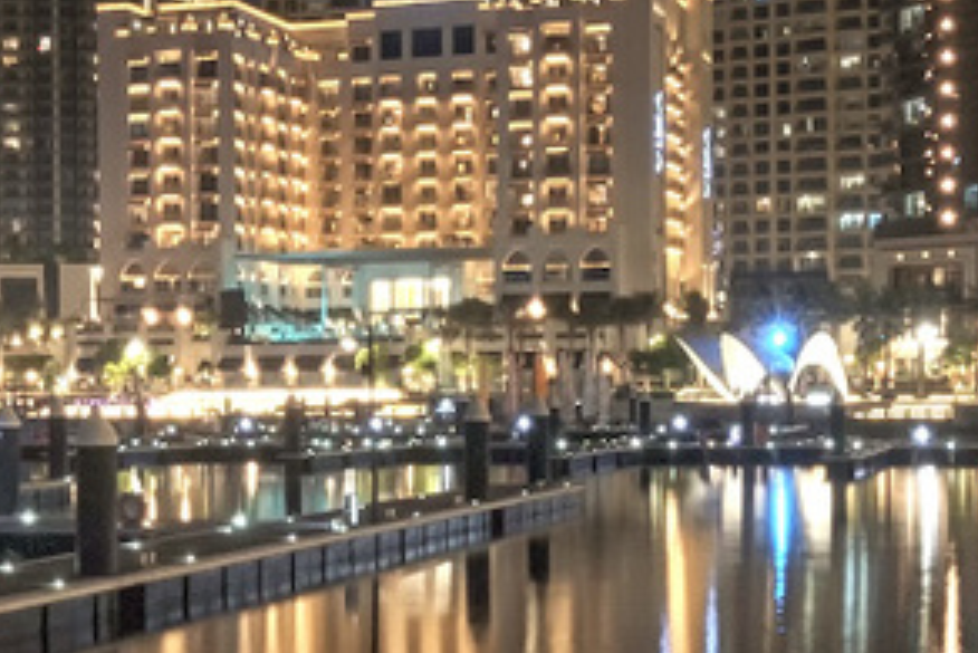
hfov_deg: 27.2
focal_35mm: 74
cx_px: 345
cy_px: 452
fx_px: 2011
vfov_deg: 18.4
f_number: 16
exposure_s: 5
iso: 500
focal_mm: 8
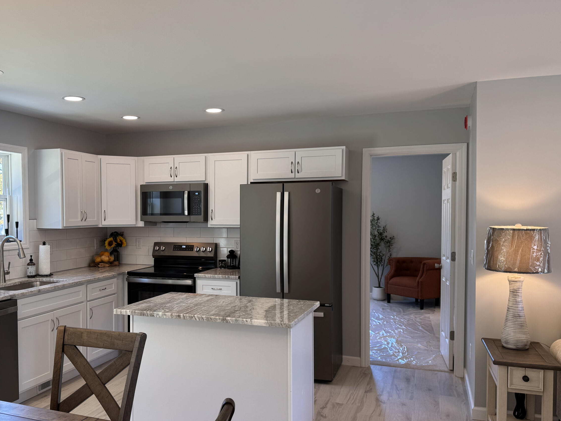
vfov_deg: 44.1
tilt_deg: -3.1
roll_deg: +0.4
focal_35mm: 32
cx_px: 205
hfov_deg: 56.0
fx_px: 519
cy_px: 231
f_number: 1.78
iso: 80
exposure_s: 1/120
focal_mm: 6.76
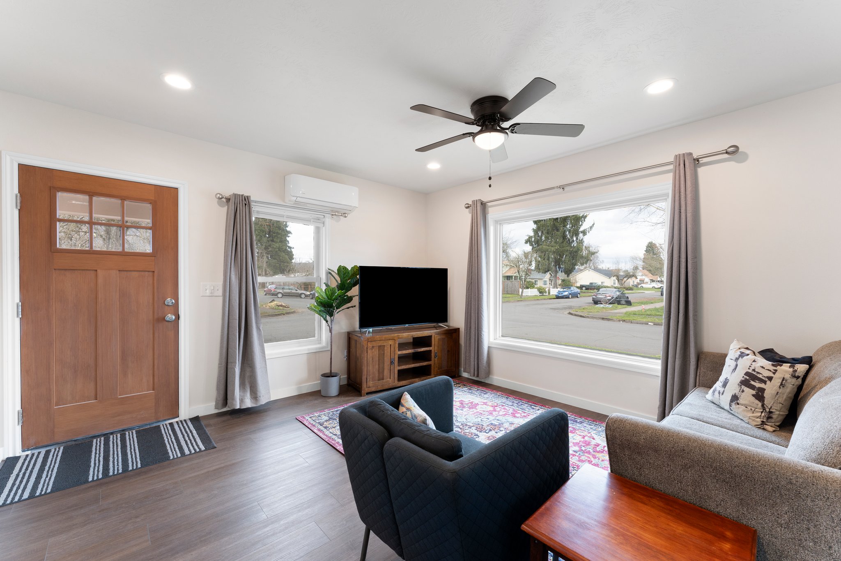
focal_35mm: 14
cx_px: 420
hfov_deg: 104.3
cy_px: 280
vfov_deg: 81.2
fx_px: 327
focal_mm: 14
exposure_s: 1/6
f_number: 9
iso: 400
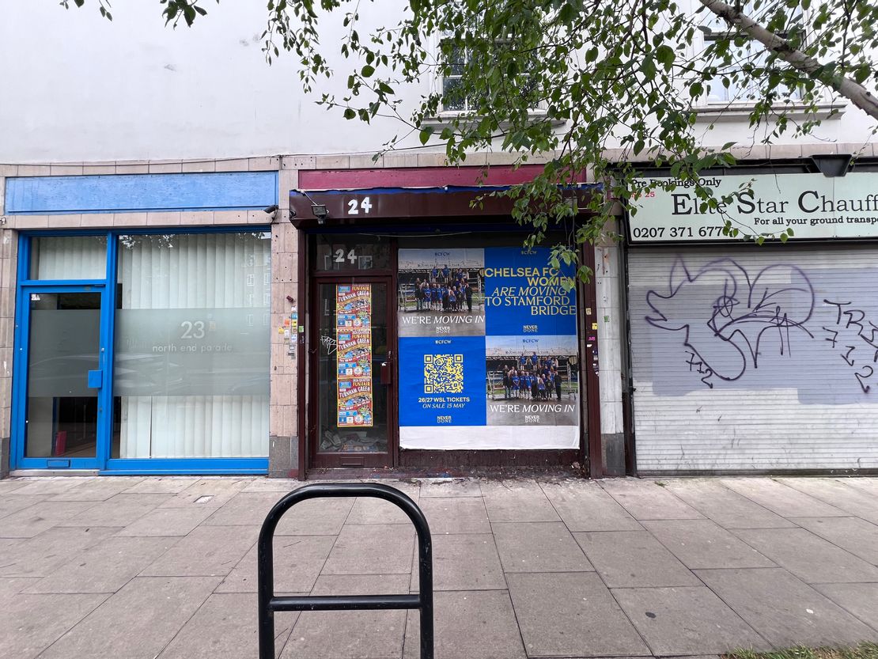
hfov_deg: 106.2
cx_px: 439
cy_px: 330
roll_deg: +0.6
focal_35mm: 13
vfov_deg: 89.9
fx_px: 330
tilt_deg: +2.3
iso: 50
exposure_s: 1/99
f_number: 1.8
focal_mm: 1.57
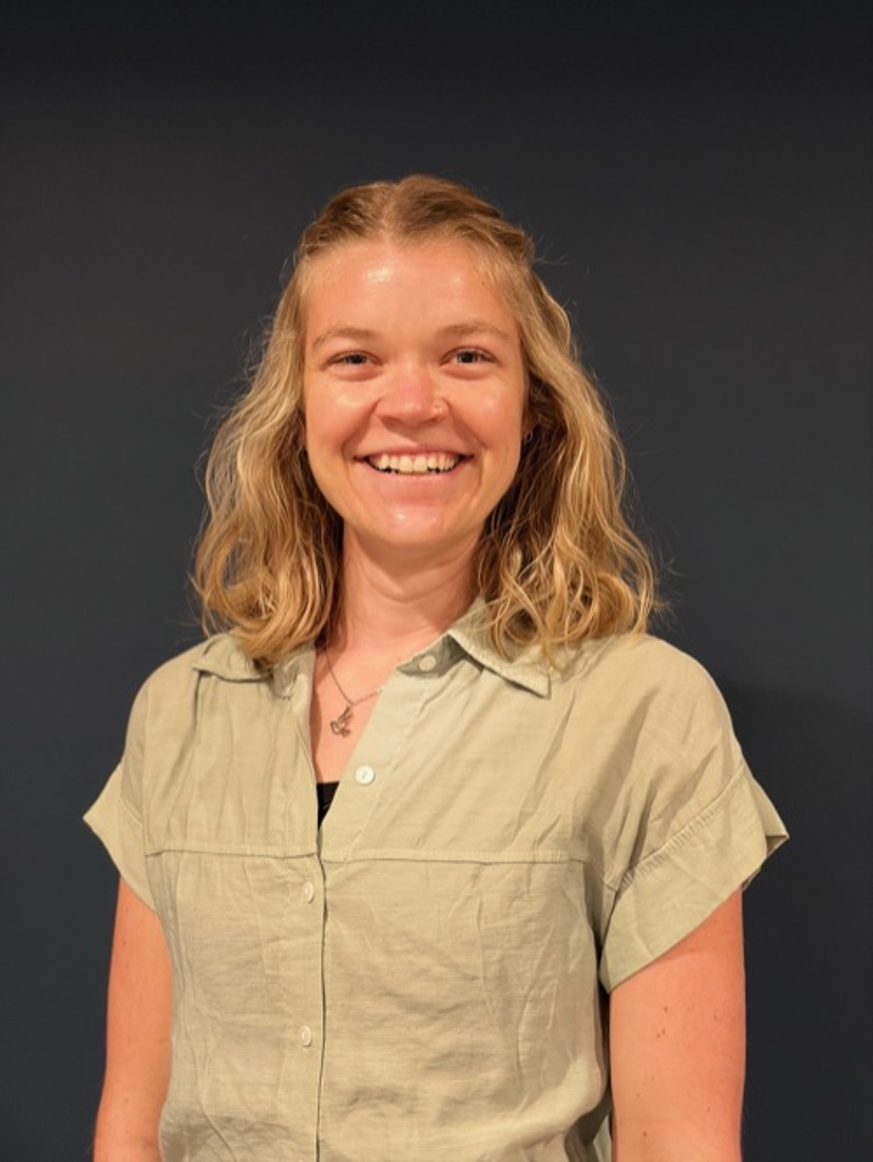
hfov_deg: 28.1
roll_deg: +1.2
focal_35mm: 52
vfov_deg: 36.8
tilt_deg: -0.8
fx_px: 1747
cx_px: 436
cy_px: 581
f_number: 1.6
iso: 200
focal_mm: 5.96
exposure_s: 1/40
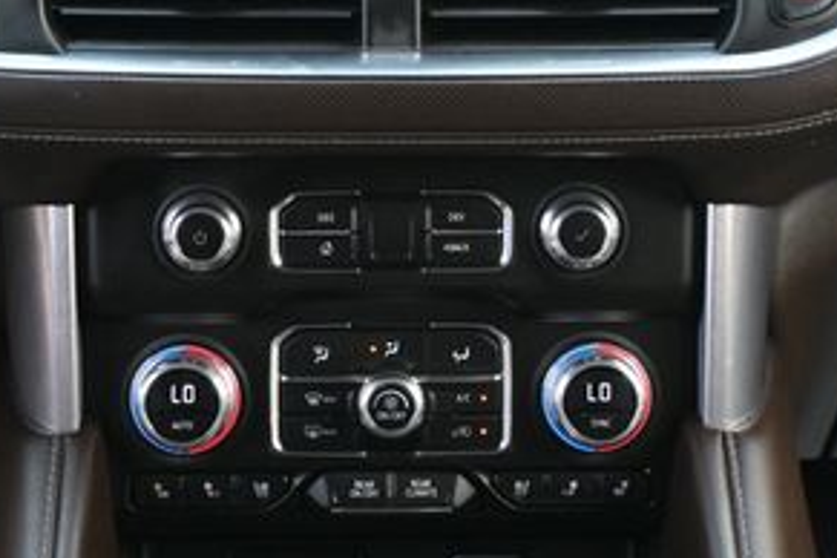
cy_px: 52
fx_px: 2340
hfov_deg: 20.3
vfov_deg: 13.5
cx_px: 374
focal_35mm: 101
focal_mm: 30.5
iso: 900
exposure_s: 1/125
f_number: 4.8
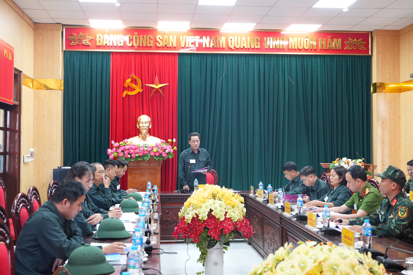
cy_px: 138
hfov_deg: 44.5
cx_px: 206
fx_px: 505
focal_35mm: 44
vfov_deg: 30.5
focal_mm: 44
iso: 3200
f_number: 4.5
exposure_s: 1/100
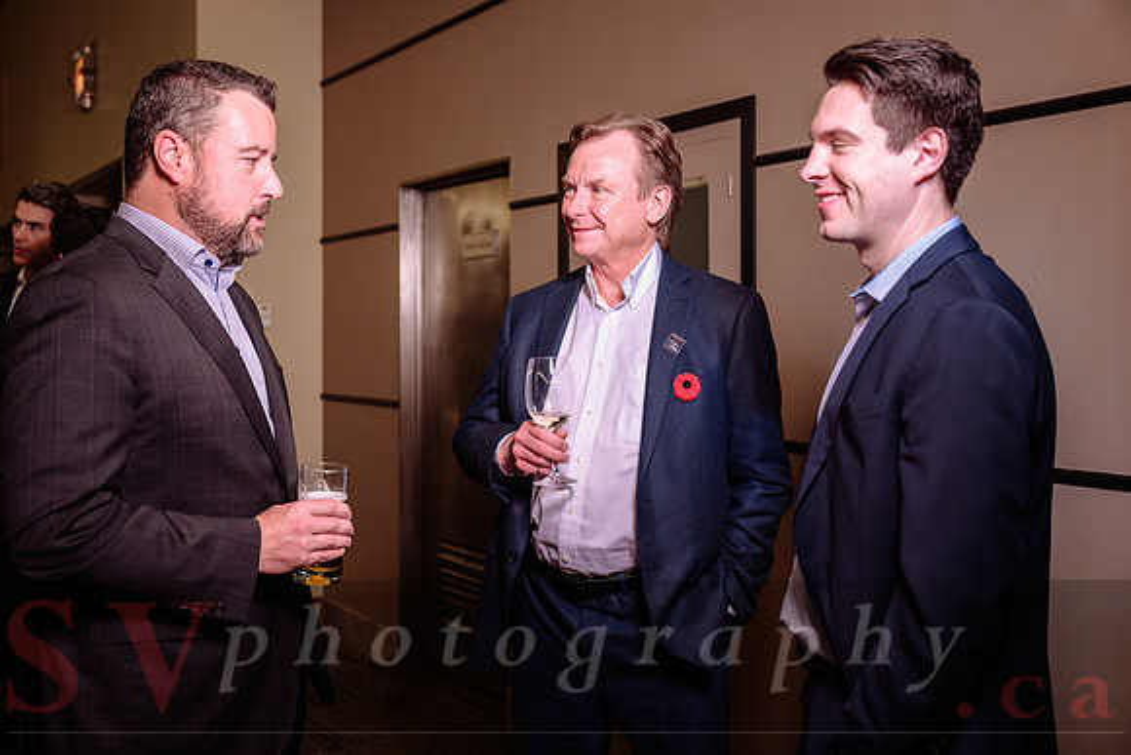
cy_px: 378
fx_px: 1194
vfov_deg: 35.1
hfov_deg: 50.7
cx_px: 566
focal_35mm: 38
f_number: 3.5
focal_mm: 38
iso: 800
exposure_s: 1/80
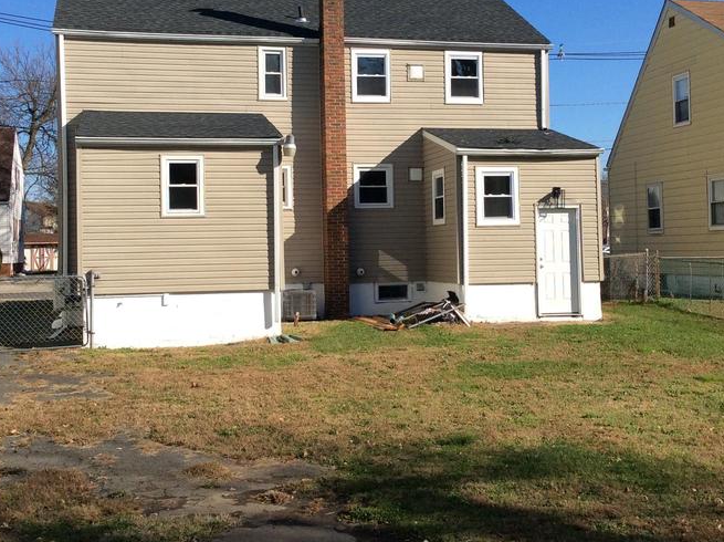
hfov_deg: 38.2
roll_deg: +0.9
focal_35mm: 50
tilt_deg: +3.1
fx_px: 1045
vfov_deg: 29.0
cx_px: 355
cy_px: 204
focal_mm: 3.3
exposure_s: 1/1395
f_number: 2.4
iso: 32
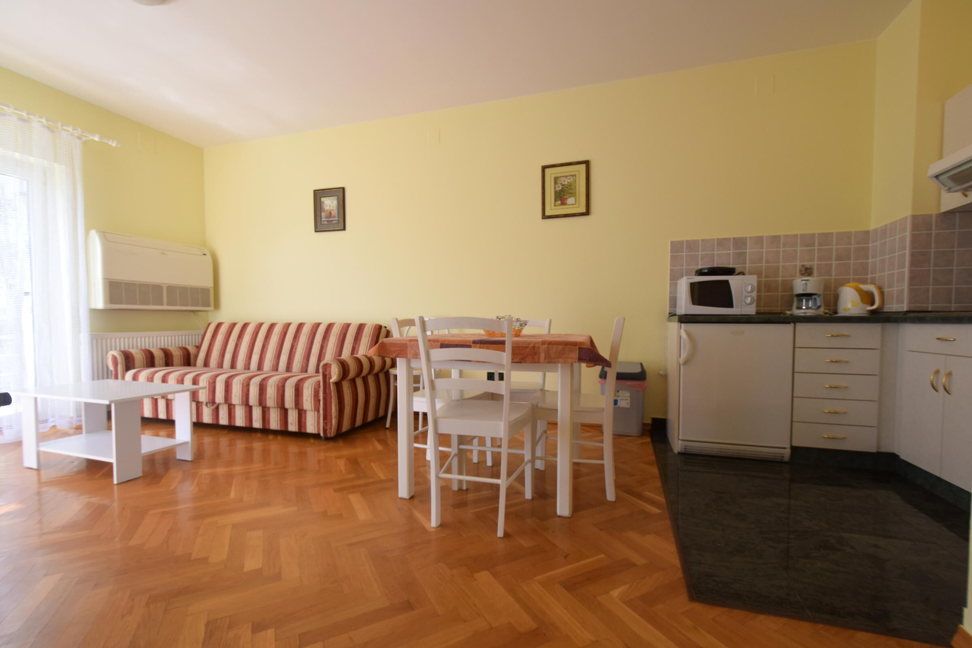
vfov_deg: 77.3
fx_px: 405
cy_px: 324
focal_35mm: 15
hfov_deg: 100.4
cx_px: 486
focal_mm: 10
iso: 400
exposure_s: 1/160
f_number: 6.3
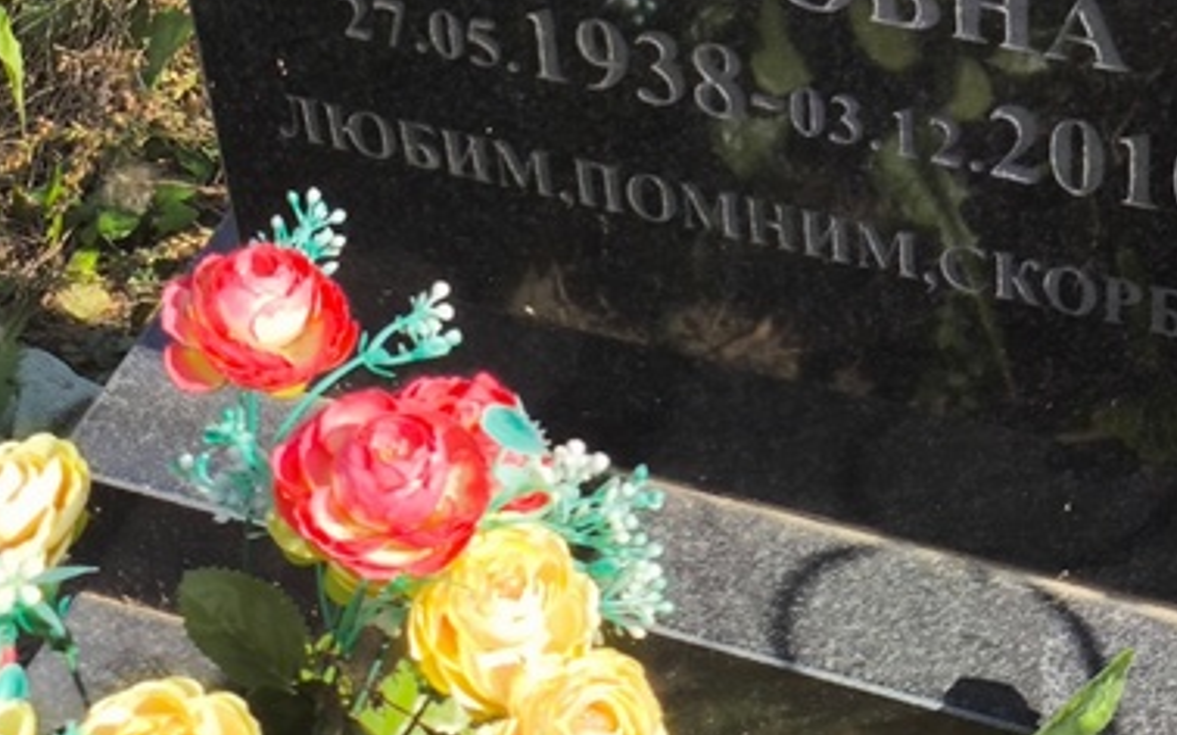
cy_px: -62
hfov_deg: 18.5
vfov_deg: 11.5
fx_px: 3592
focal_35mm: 112
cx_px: 802
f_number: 1.7
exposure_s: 1/676
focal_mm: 4.71
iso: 50
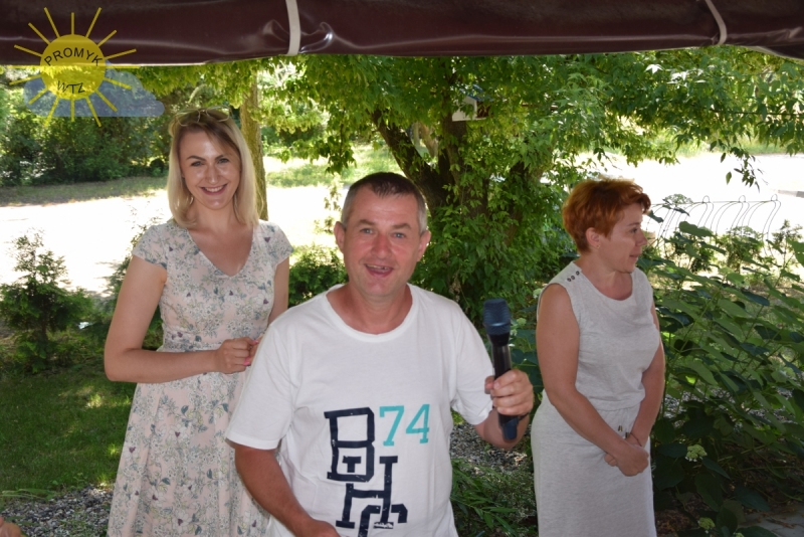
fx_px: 1005
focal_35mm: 45
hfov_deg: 43.6
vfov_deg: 29.9
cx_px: 402
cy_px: 268
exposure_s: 1/160
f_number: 4.5
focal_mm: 30
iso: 400
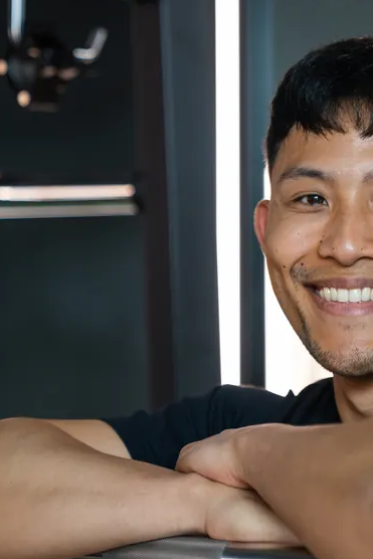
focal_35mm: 136
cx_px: 341
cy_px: 276
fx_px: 2112
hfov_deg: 10.0
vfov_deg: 15.1
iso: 1600
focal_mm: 70
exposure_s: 1/100
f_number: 2.8
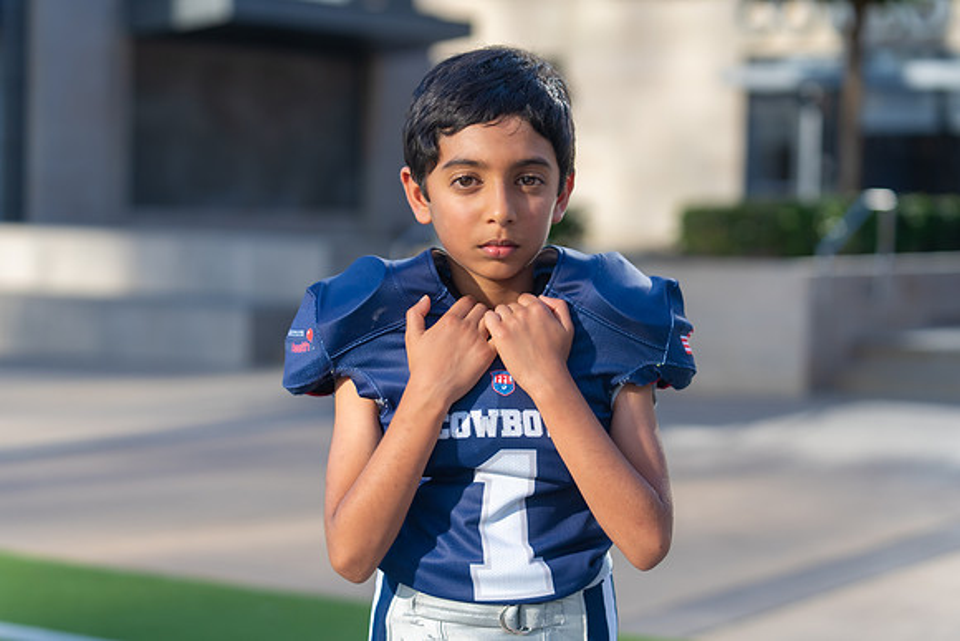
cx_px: 480
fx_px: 2000
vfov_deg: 18.2
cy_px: 320
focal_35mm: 75
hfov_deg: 27.0
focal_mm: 75
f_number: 3.2
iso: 100
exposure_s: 1/500
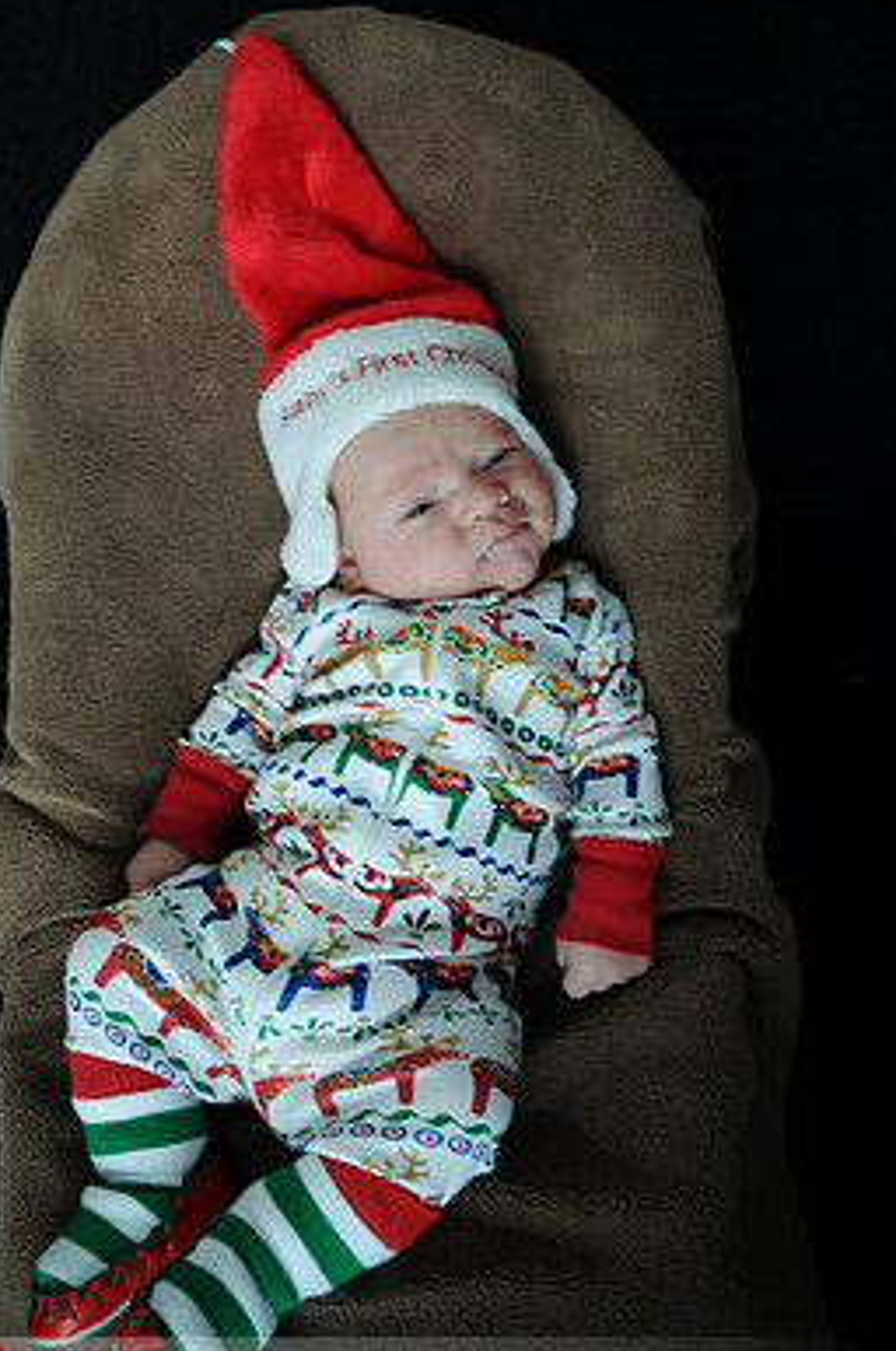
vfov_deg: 54.5
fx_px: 1311
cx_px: 380
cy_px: 686
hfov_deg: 37.6
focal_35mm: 35
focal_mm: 20
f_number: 2.8
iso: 800
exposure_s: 1/40
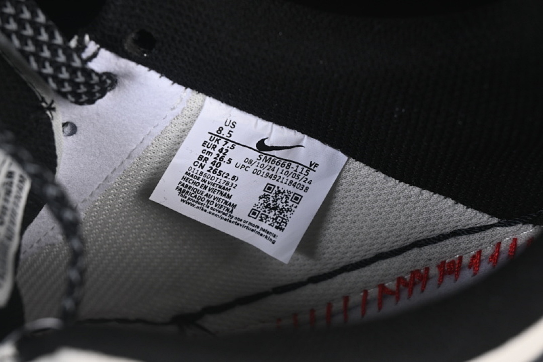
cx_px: 272
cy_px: 181
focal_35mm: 75
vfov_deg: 18.2
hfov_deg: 27.0
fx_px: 1131
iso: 160
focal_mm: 50
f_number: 7.1
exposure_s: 1/80
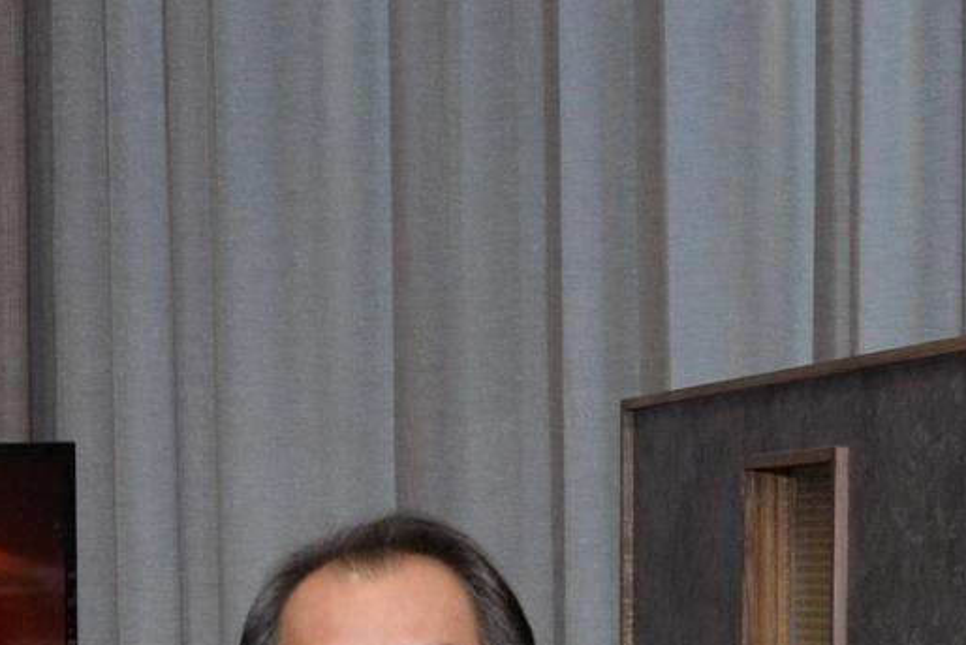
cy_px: 1041
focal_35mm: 148
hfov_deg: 13.3
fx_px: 3972
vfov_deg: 9.0
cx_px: -383
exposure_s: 1/200
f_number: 5.6
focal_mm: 38
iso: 2500
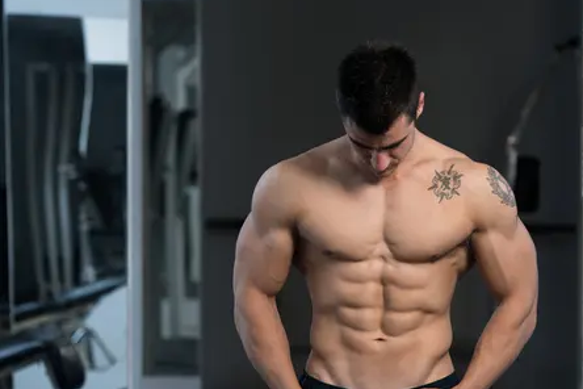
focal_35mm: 169
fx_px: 2737
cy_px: 233
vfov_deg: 8.1
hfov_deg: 12.1
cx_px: 393
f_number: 4.5
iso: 100
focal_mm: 125
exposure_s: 1/200
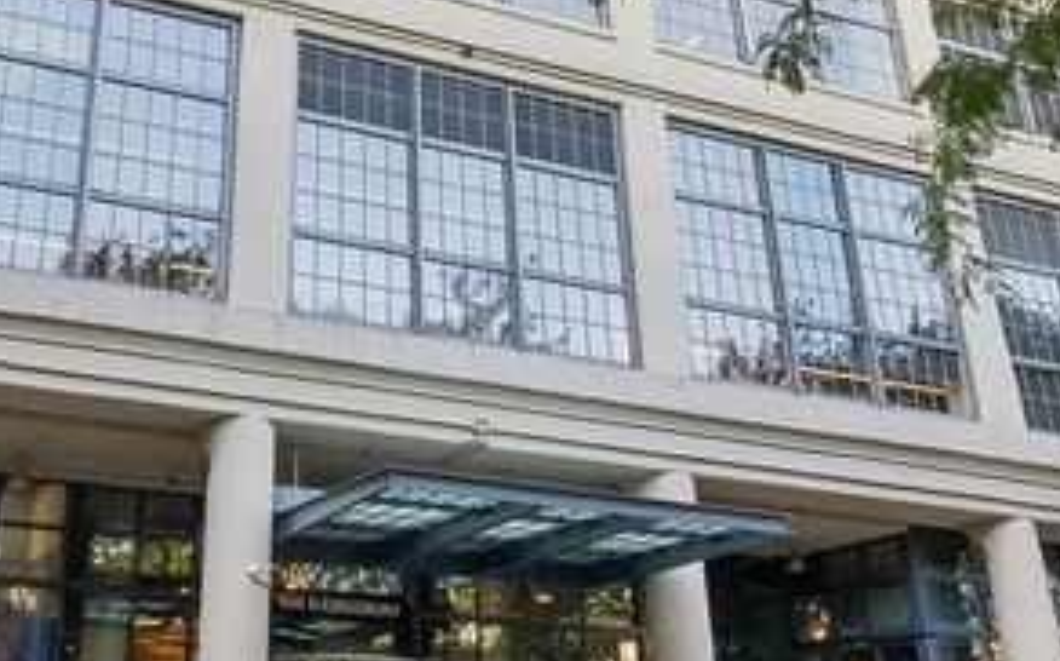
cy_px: -5
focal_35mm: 50
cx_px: 327
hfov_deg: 39.7
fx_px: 1443
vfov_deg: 24.6
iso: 1600
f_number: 11
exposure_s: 1/400
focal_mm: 14
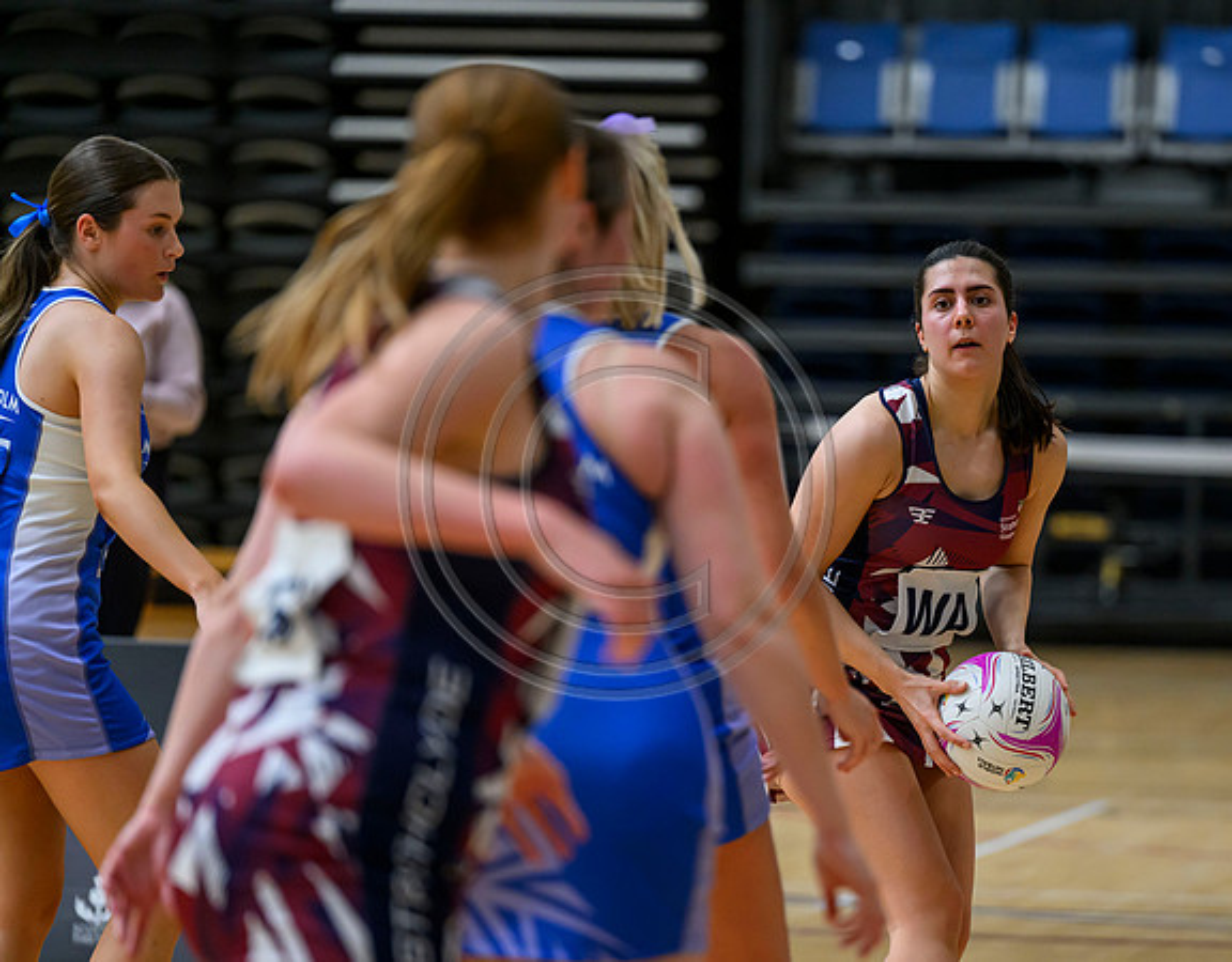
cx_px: 869
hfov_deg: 7.3
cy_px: 579
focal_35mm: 267
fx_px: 9652
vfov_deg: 5.7
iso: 3200
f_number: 3.2
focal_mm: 200
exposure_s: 1/1250
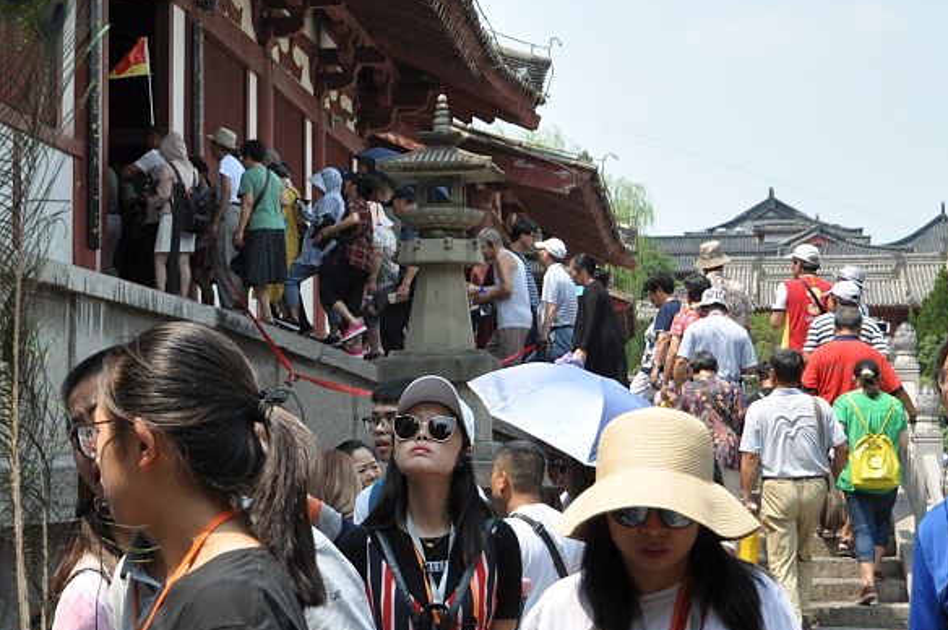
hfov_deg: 26.0
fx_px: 2026
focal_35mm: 77
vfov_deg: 17.7
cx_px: 219
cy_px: 353
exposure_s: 1/640
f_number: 4.5
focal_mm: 25
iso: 200
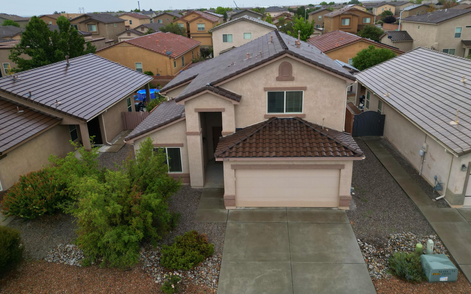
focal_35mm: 28
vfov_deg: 44.5
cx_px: 249
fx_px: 359
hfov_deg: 66.4
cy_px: 138
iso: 200
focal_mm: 6.72
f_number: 1.7
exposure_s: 1/350
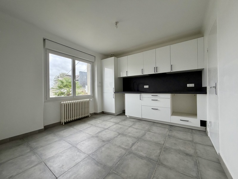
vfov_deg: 85.7
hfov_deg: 102.1
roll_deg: +1.7
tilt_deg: +0.2
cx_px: 119
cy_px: 90
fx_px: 96
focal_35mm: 14
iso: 125
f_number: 2.2
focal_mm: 2.22
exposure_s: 1/121
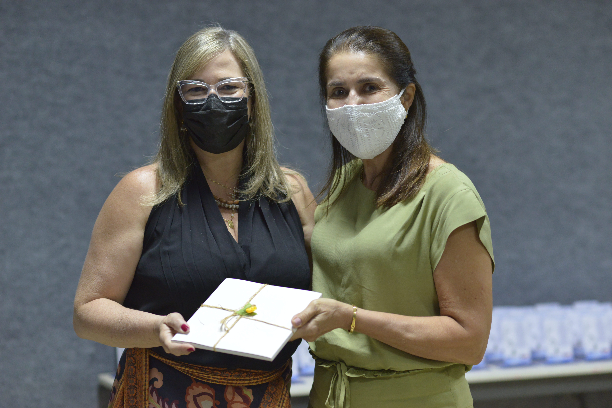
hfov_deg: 23.9
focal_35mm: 85
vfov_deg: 16.1
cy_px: 204
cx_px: 306
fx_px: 1445
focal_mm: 85
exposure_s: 1/200
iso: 3200
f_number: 2.8
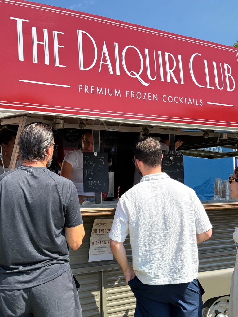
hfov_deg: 30.3
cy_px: 158
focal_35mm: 48
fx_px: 440
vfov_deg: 39.7
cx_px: 119
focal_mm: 6.76
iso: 64
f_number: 1.78
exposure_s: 1/3226
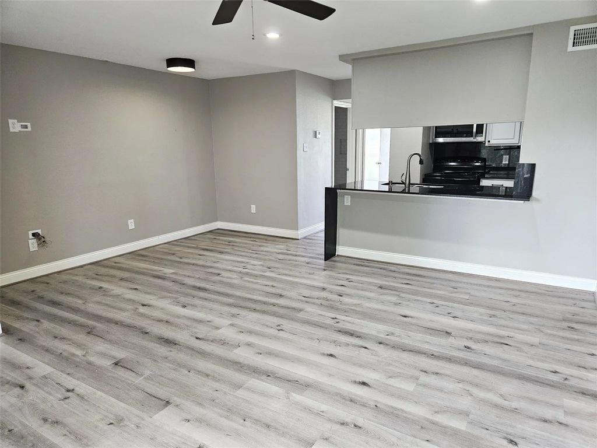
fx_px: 397
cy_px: 224
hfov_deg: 73.9
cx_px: 298
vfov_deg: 58.9
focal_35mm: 23
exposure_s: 1/120
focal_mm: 5.4
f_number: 1.8
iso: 400
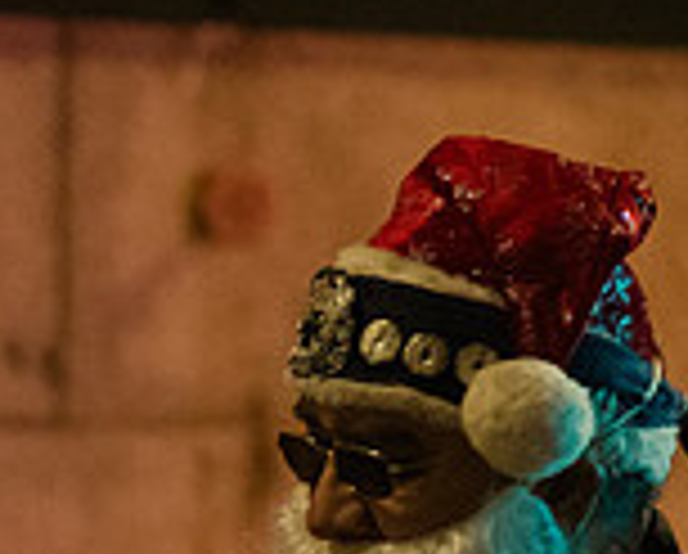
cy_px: 758
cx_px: 54
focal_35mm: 357
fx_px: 7283
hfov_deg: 5.4
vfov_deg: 4.3
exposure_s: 1/200
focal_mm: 80
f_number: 3.2
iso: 8000
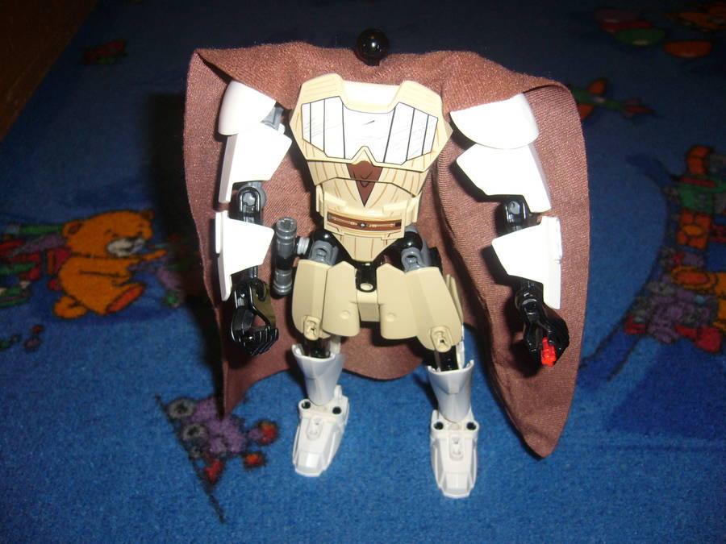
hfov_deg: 52.6
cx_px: 363
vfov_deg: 40.7
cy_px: 272
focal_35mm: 35
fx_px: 734
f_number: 2.8
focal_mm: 5.8
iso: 100
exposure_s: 1/30
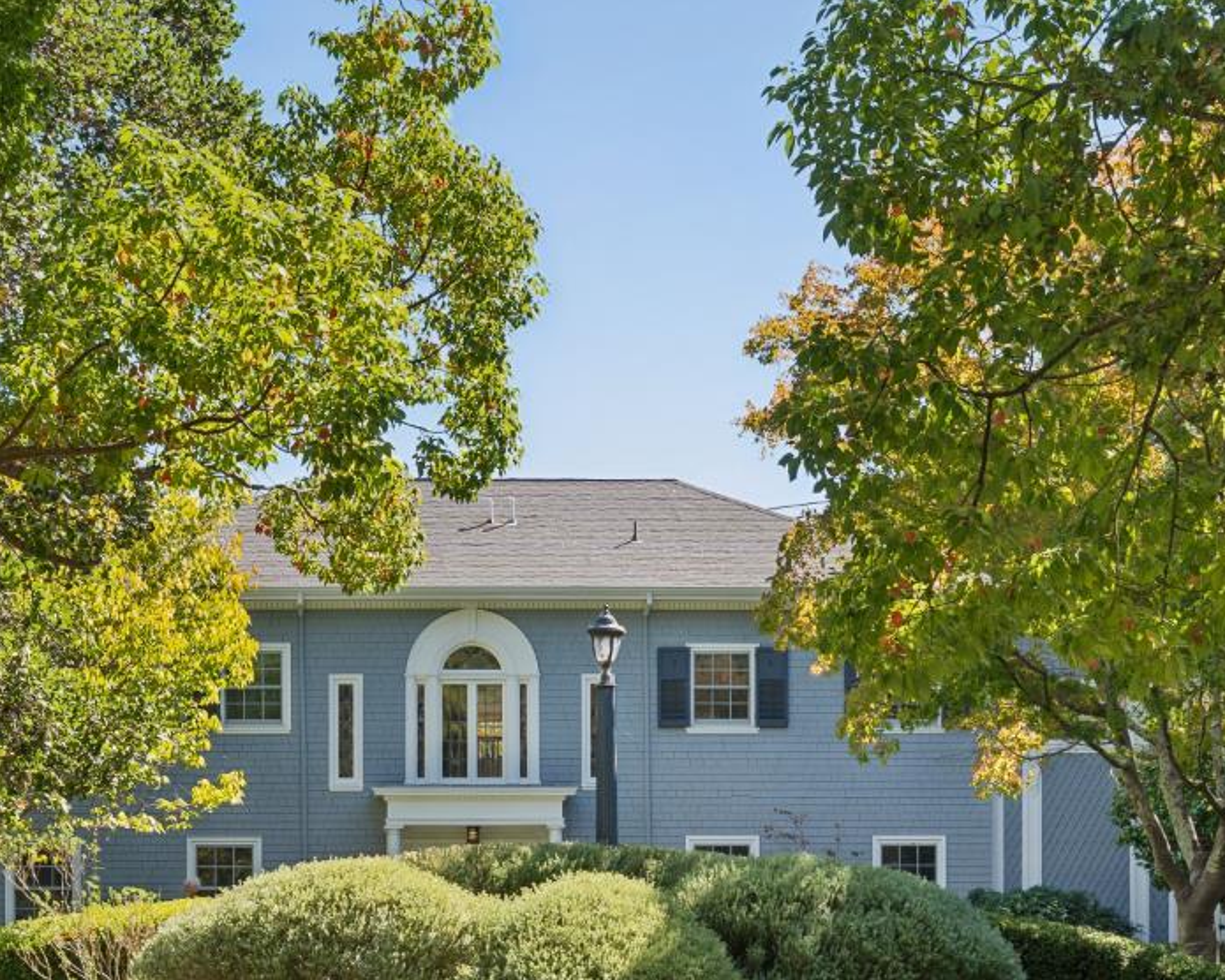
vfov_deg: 18.8
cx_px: 531
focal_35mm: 81
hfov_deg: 23.5
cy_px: 793
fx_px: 2937
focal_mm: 40
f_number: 11
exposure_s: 1/60
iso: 200
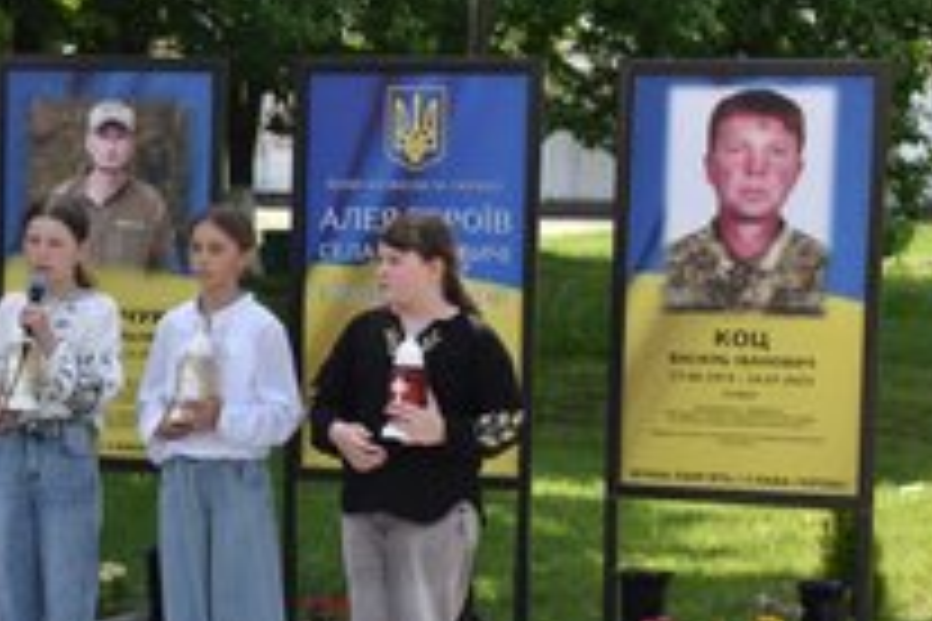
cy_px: 351
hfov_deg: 17.5
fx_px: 3003
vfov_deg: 11.8
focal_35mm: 116
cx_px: 171
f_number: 8
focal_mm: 40
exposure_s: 1/250
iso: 220
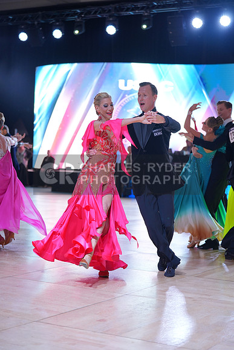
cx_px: 117
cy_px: 175
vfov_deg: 28.8
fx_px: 682
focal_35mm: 70
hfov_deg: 19.5
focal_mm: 70
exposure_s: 1/400
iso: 640
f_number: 2.8
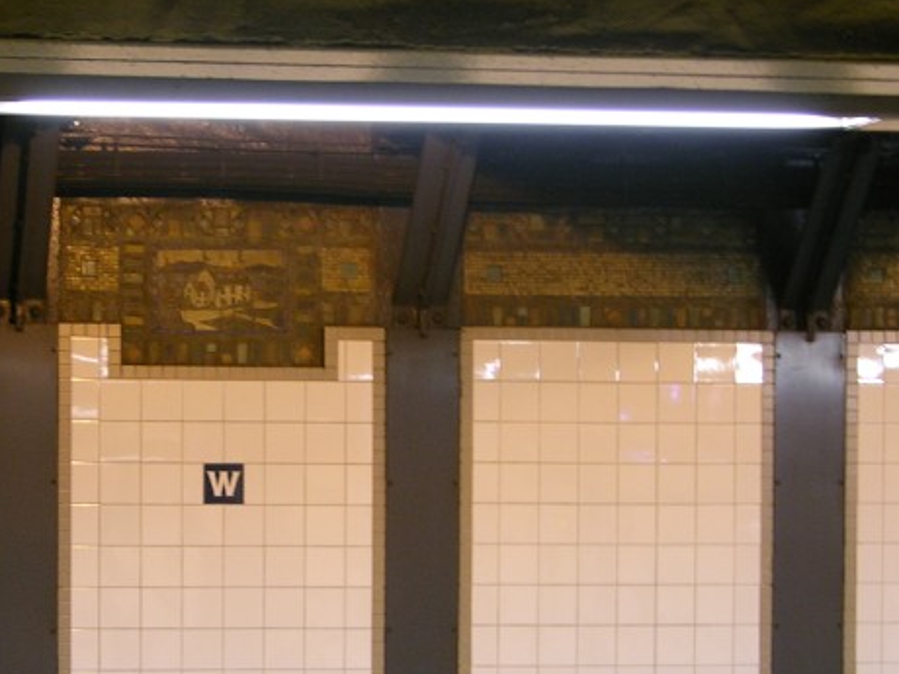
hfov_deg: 15.2
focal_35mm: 129
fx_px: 3350
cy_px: 545
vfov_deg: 11.4
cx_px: 231
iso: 77
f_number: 3.1
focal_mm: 14.7
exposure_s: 1/3.5
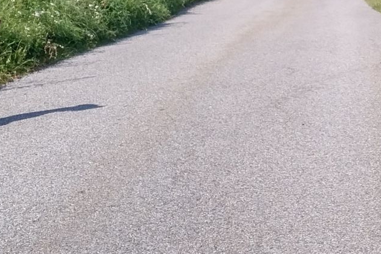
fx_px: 1090
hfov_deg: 18.6
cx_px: 478
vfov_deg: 12.8
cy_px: -91
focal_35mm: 103
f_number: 2.2
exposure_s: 1/2630
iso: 50
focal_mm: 4.75
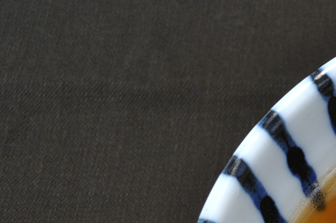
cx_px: 536
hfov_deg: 15.8
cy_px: 332
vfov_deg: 11.2
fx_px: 1091
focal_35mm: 117
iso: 640
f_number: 7.1
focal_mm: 24
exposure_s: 1/10
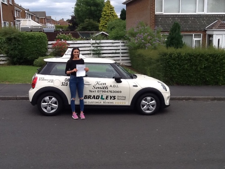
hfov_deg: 42.9
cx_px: 112
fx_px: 286
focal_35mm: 44
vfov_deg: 32.9
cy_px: 84
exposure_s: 1/668
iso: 40
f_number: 2.4
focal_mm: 2.03
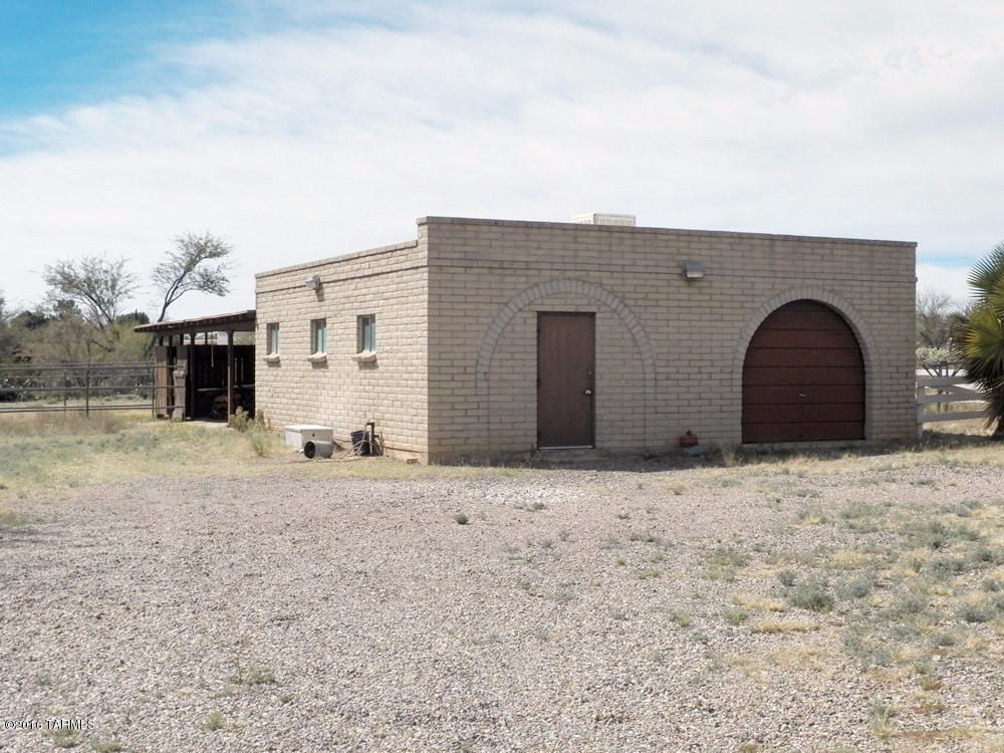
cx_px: 502
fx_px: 1450
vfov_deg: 29.1
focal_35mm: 50
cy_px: 376
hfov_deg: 38.2
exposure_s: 1/1600
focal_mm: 8.9
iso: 125
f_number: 5
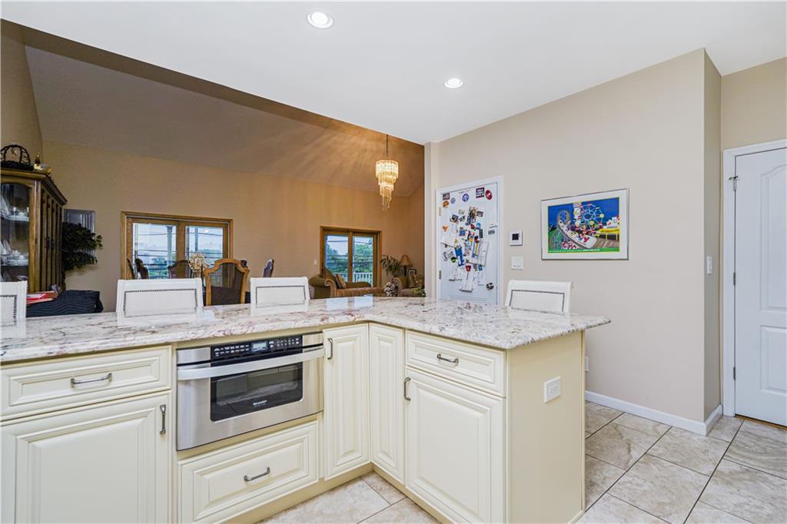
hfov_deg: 96.8
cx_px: 394
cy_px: 262
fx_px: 350
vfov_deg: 73.7
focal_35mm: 16
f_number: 5
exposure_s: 1/50
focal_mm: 16
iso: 100
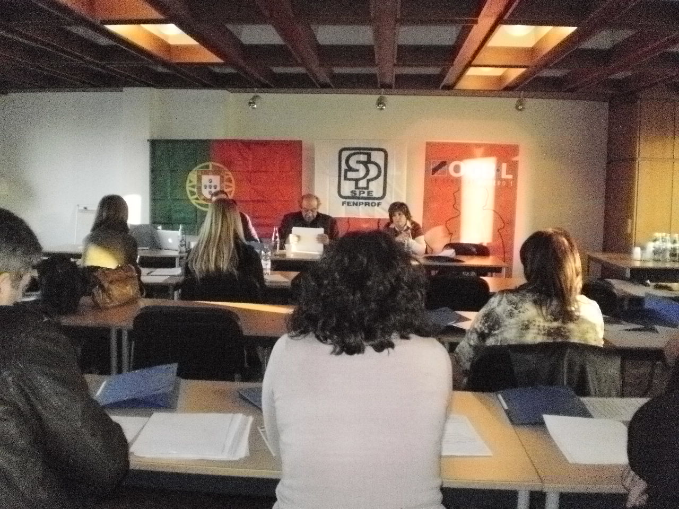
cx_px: 340
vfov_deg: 37.7
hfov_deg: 49.0
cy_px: 254
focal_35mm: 38
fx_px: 745
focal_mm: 6.3
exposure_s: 1/160
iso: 1600
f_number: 3.1
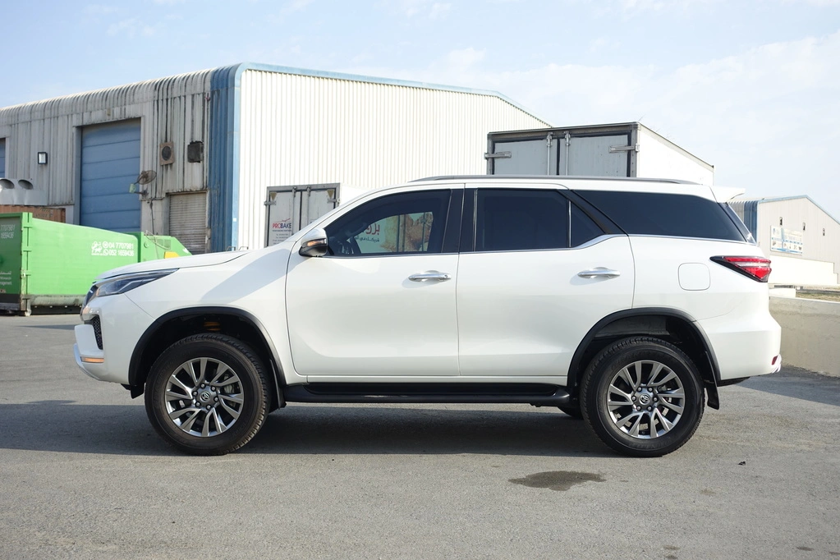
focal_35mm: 41
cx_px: 420
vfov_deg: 32.6
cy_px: 280
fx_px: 957
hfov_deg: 47.4
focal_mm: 15.1
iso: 125
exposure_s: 1/160
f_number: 5.6
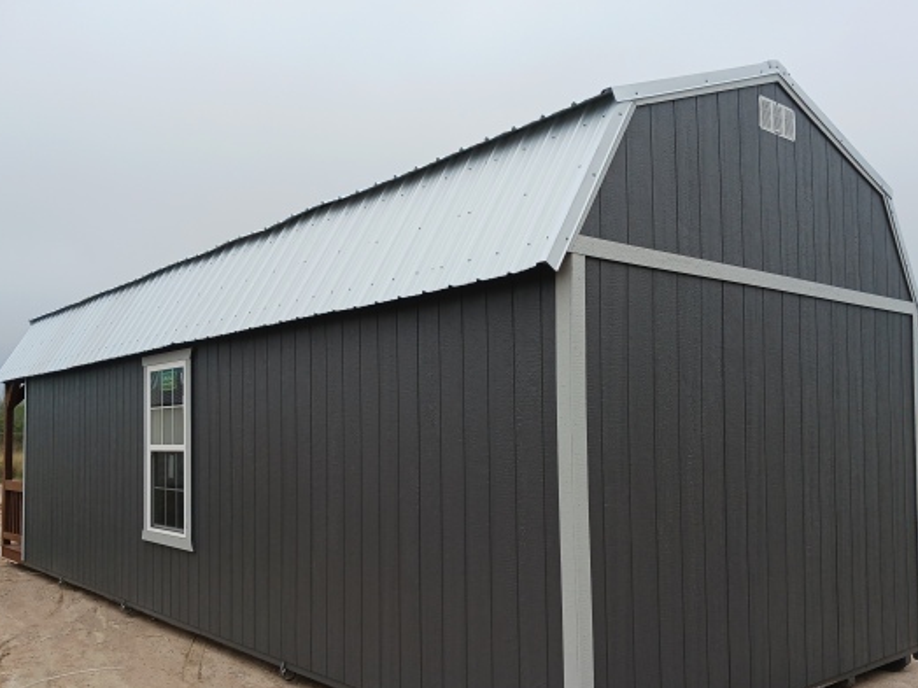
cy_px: 399
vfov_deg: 42.8
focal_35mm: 33
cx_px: 478
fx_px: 875
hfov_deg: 55.3
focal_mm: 4
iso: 25
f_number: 1.8
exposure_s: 1/120
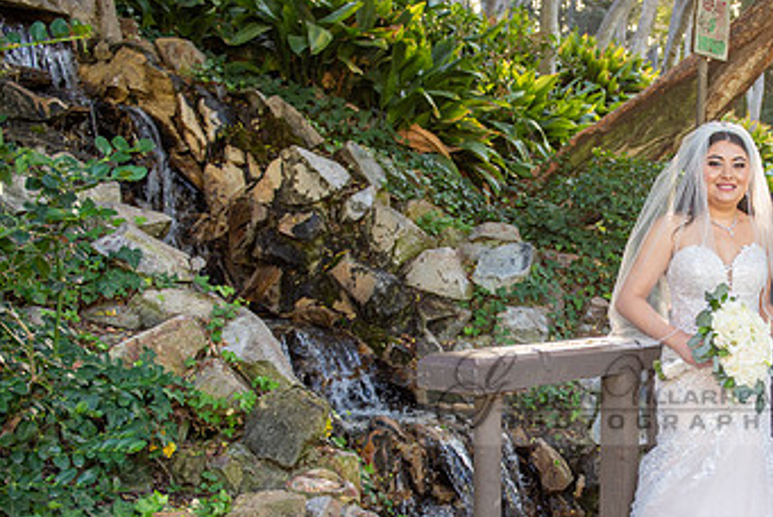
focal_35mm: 53
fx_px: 1139
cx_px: 647
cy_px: 363
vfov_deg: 25.4
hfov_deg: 35.9
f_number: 3.5
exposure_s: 1/160
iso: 200
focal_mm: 28
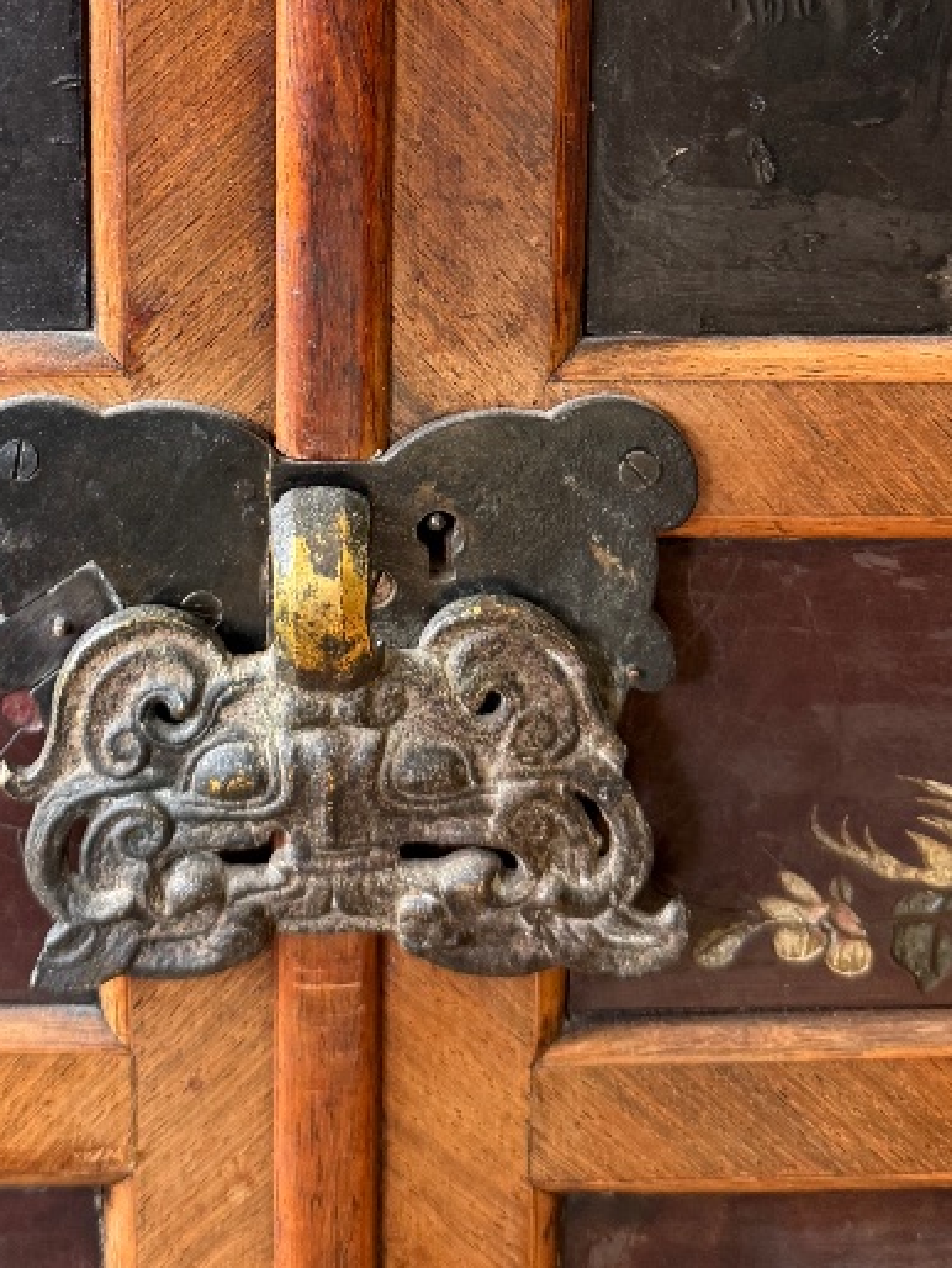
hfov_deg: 26.0
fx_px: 2052
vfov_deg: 32.5
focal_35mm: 56
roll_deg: -0.6
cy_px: 113
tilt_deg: -8.4
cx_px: 348
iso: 200
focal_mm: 6.76
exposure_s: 1/60
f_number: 1.78
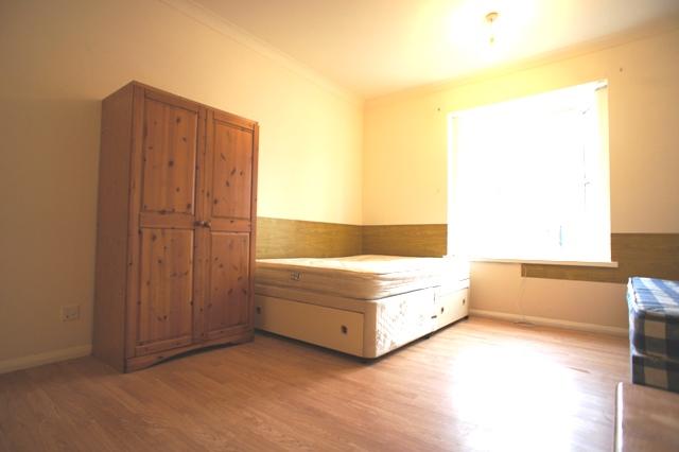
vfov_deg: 53.1
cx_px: 340
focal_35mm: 24
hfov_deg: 73.8
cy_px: 226
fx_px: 452
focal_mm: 16
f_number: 3.2
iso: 200
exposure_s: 1/40
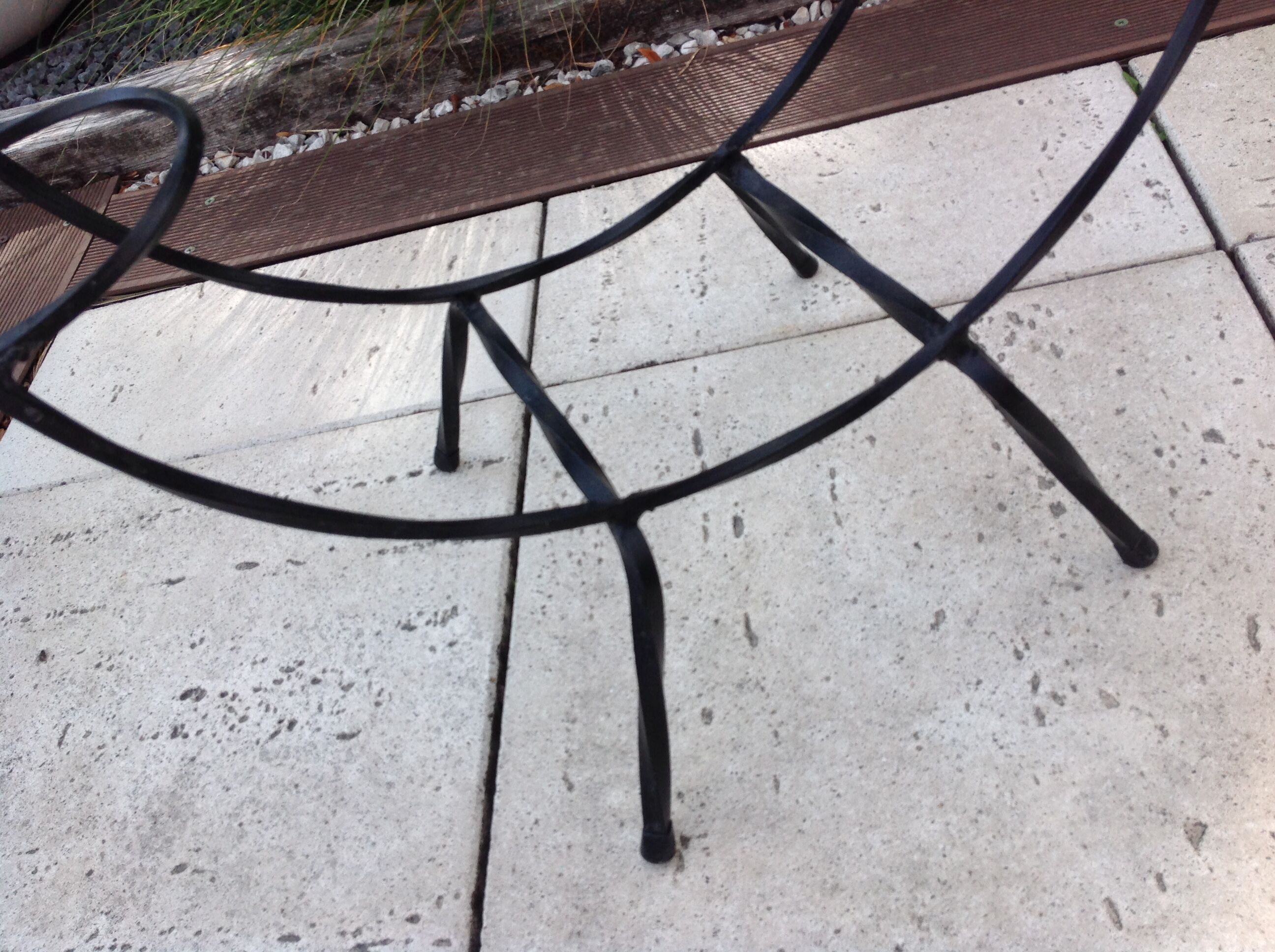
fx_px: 1287
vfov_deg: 40.6
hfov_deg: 52.7
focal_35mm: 35
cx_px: 638
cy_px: 476
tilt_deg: -45.8
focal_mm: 4.28
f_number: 2.4
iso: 50
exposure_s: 1/593
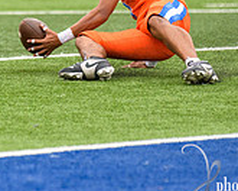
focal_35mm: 693
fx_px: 4881
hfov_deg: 2.8
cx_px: -82
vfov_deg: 2.2
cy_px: -30
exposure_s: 1/800
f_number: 2.8
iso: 400
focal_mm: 210
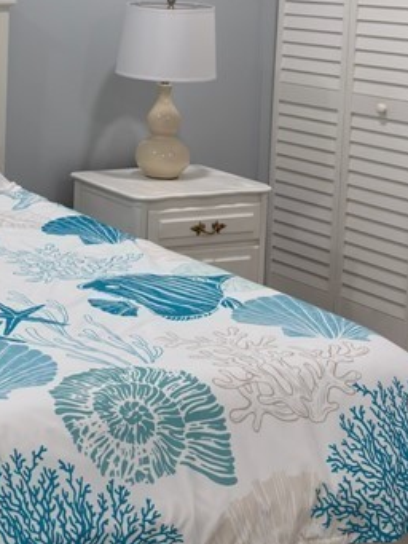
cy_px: 96
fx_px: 1225
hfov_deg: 17.7
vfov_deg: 24.5
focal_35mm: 78
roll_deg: -0.5
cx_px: -116
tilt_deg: -7.9
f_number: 1.78
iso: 125
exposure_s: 1/120
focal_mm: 6.76
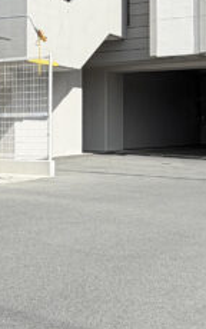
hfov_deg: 19.6
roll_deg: +0.5
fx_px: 592
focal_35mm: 66
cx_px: 47
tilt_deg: +2.1
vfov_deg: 30.9
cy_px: 116
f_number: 2.2
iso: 20
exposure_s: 1/1050
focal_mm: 2.22
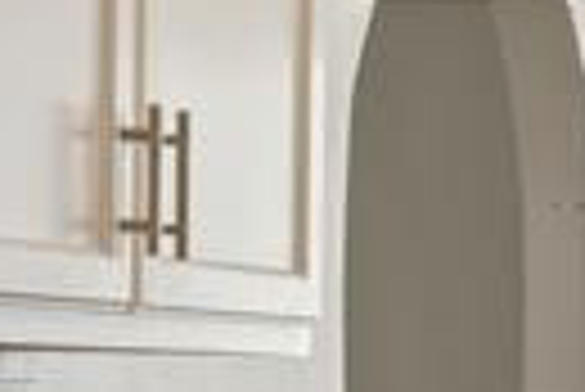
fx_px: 3205
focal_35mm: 197
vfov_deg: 7.0
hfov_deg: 8.9
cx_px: 1611
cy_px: 406
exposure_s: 1/2
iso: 400
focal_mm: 25
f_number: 10
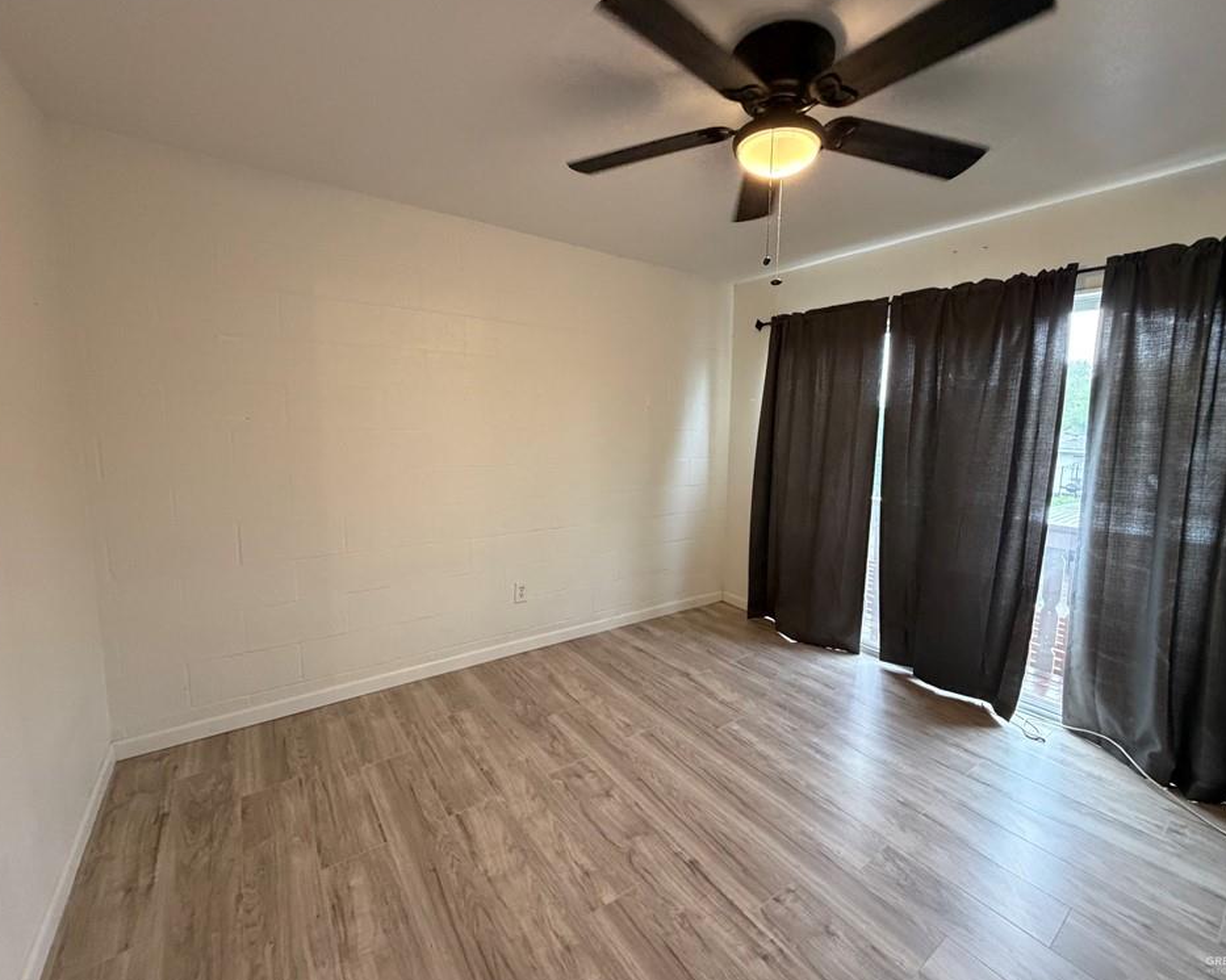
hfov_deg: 96.7
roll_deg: -1.1
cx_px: 653
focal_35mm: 15
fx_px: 544
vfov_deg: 84.0
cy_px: 485
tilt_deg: -6.8
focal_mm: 2.22
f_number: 2.2
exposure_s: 1/60
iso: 500
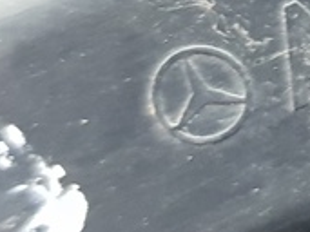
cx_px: 700
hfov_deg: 11.0
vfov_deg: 9.4
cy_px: -2
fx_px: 1396
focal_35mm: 156
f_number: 1.7
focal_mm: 4.2
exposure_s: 1/50
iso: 640
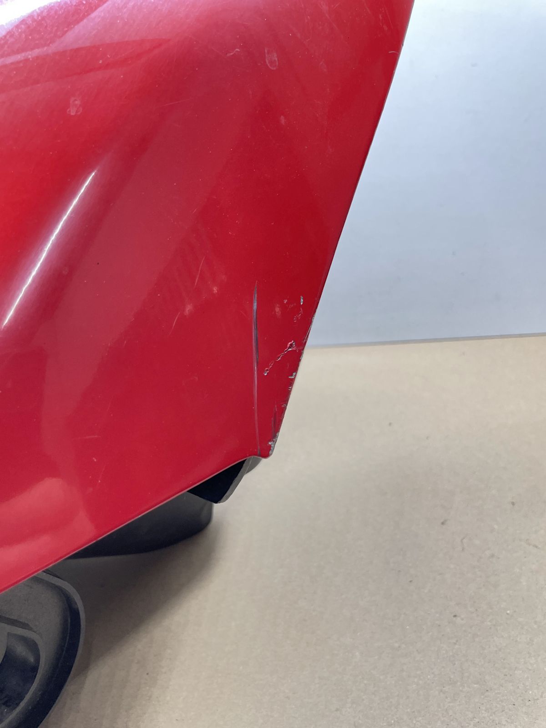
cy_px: 364
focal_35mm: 26
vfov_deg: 67.3
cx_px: 273
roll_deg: +2.9
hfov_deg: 53.1
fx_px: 547
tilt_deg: -29.9
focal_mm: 4.2
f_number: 1.6
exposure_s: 1/50
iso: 160
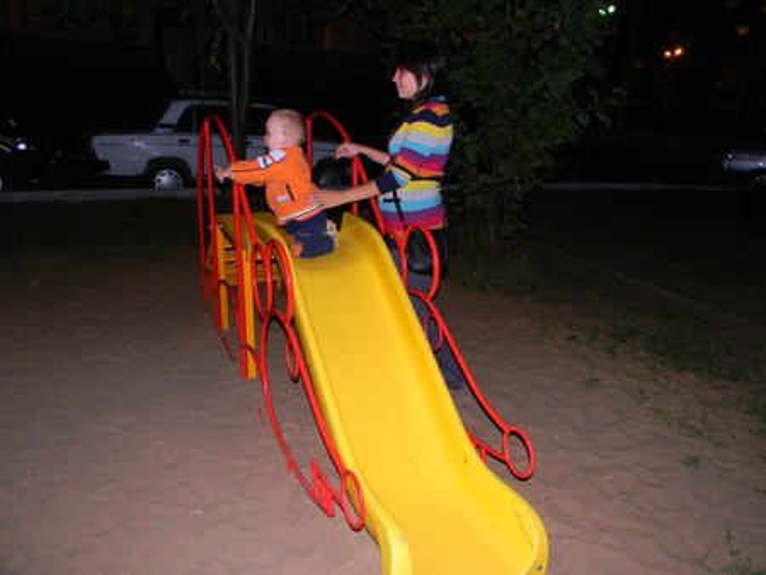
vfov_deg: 49.8
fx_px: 620
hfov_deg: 63.4
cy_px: 288
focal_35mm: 28
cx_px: 383
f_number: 3.5
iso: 200
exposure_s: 1/26
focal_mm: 5
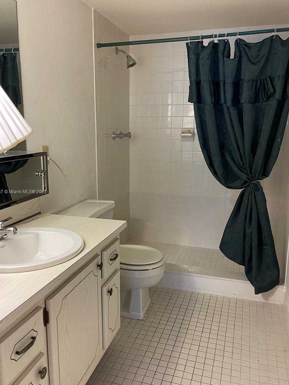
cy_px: 192
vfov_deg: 60.0
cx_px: 146
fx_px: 334
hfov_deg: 46.8
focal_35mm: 30
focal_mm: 5.1
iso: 160
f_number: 1.6
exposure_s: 1/60
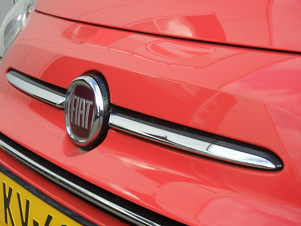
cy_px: 113
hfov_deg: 25.3
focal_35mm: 77
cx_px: 150
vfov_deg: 19.1
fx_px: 670
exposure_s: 1/320
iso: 125
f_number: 4.8
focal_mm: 13.7
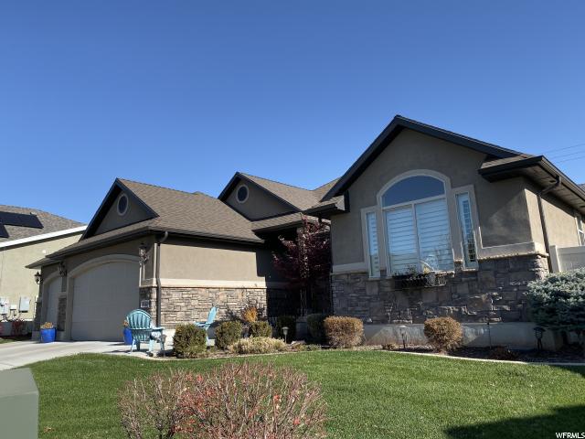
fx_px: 439
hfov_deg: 67.3
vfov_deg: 53.1
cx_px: 292
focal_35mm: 26
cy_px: 220
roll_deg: +1.6
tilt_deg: +15.0
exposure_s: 1/1838
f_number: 1.8
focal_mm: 4.25
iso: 32
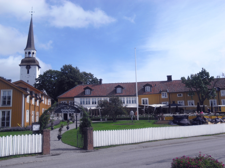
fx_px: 253
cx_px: 112
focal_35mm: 39
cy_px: 84
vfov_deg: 36.8
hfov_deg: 47.9
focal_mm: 6.51
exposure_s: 1/200
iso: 64
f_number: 9.1
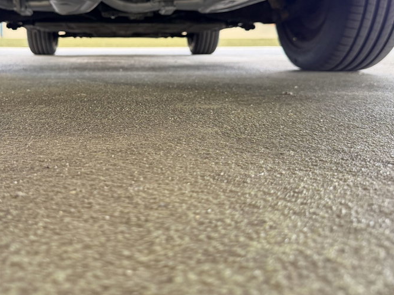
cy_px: 76
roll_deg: +0.4
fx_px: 421
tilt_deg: -3.8
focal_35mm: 37
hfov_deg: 49.1
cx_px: 126
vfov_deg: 37.8
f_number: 1.78
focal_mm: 6.76
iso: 250
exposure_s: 1/60
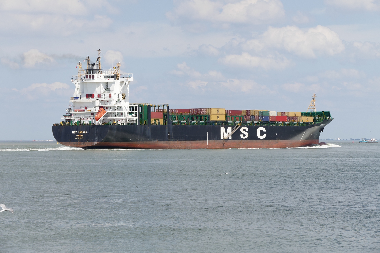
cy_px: 126
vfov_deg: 10.9
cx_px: 190
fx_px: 1330
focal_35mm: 126
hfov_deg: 16.3
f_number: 6.3
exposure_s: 1/640
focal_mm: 45.89
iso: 125
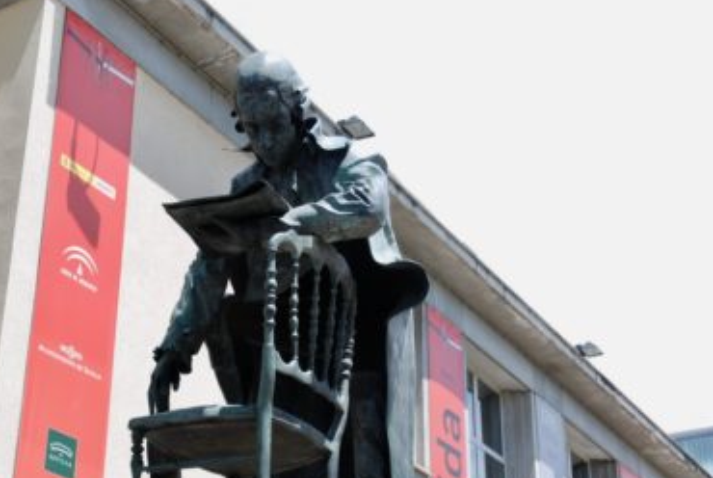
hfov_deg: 29.1
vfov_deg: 19.8
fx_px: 1369
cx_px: 256
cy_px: 273
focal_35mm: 69
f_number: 7.1
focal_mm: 34
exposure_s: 1/200
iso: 100
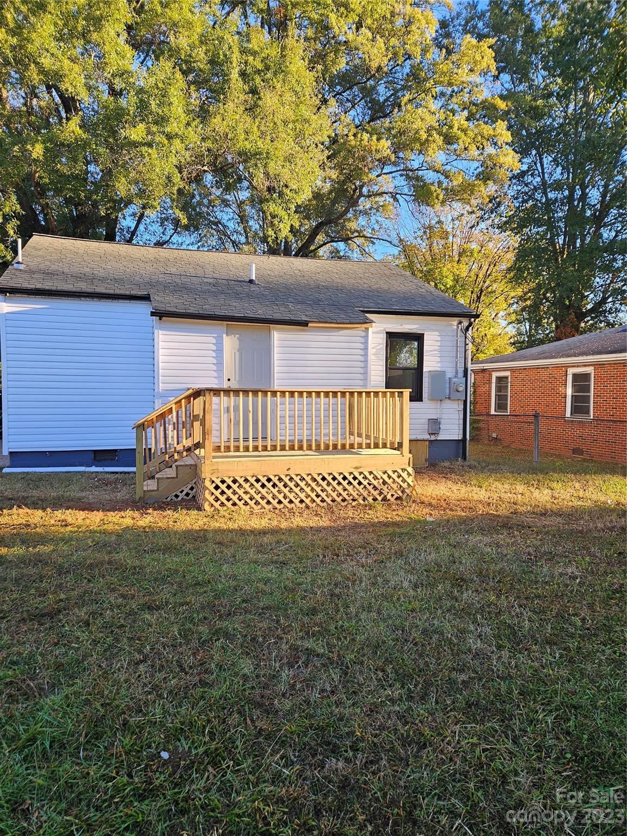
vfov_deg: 73.9
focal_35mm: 23
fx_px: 555
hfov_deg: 58.9
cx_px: 314
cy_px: 418
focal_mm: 5.4
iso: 32
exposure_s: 1/180
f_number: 1.8
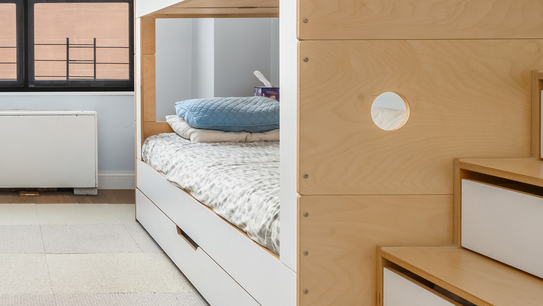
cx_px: 15
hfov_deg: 45.6
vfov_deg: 30.7
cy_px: 77
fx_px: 547
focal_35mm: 38
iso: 1000
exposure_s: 1/6
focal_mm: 17
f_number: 14
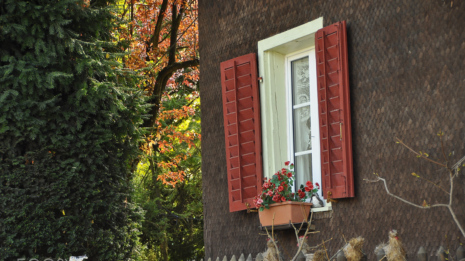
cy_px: 148
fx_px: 1462
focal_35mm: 119
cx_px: 233
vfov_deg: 10.2
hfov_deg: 18.1
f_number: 5
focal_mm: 75
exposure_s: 1/125
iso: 250
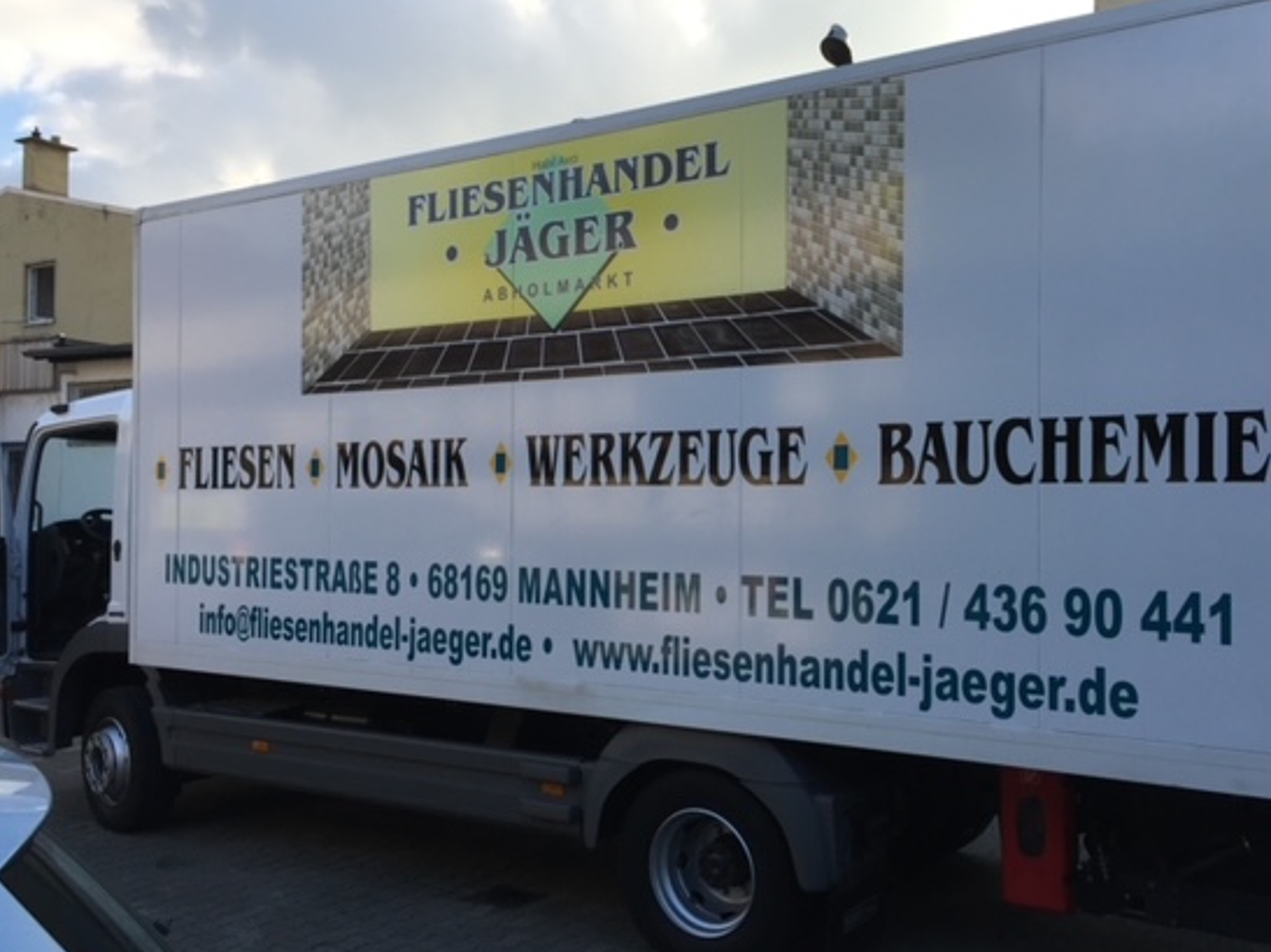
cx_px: 715
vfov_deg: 41.8
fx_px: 1248
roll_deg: -1.8
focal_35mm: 34
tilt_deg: +0.9
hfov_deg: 53.8
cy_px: 493
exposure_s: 1/746
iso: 32
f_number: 2.2
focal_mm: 4.15
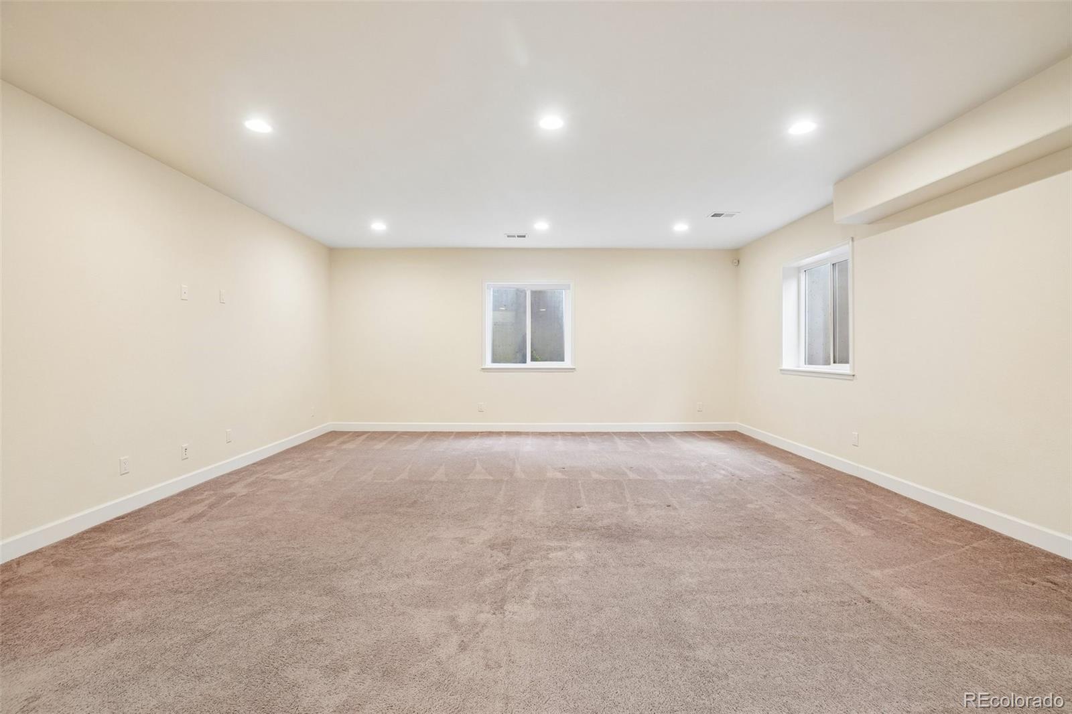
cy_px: 357
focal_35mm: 15
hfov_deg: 100.4
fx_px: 447
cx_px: 536
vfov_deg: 77.3
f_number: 8
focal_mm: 10
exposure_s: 1/8
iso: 400
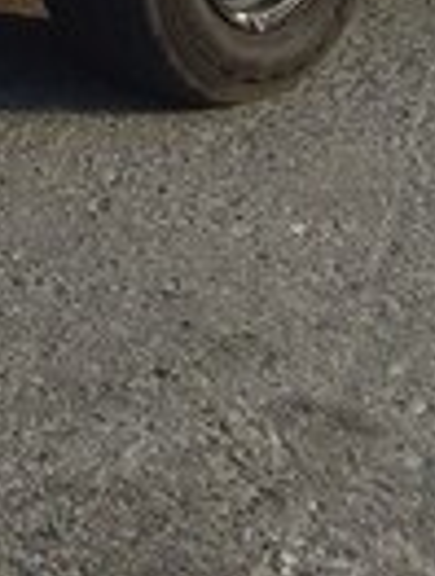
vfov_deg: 15.2
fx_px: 1951
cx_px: -264
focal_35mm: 117
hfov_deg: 12.0
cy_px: -352
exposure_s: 1/653
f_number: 2.2
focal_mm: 3.3
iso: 40
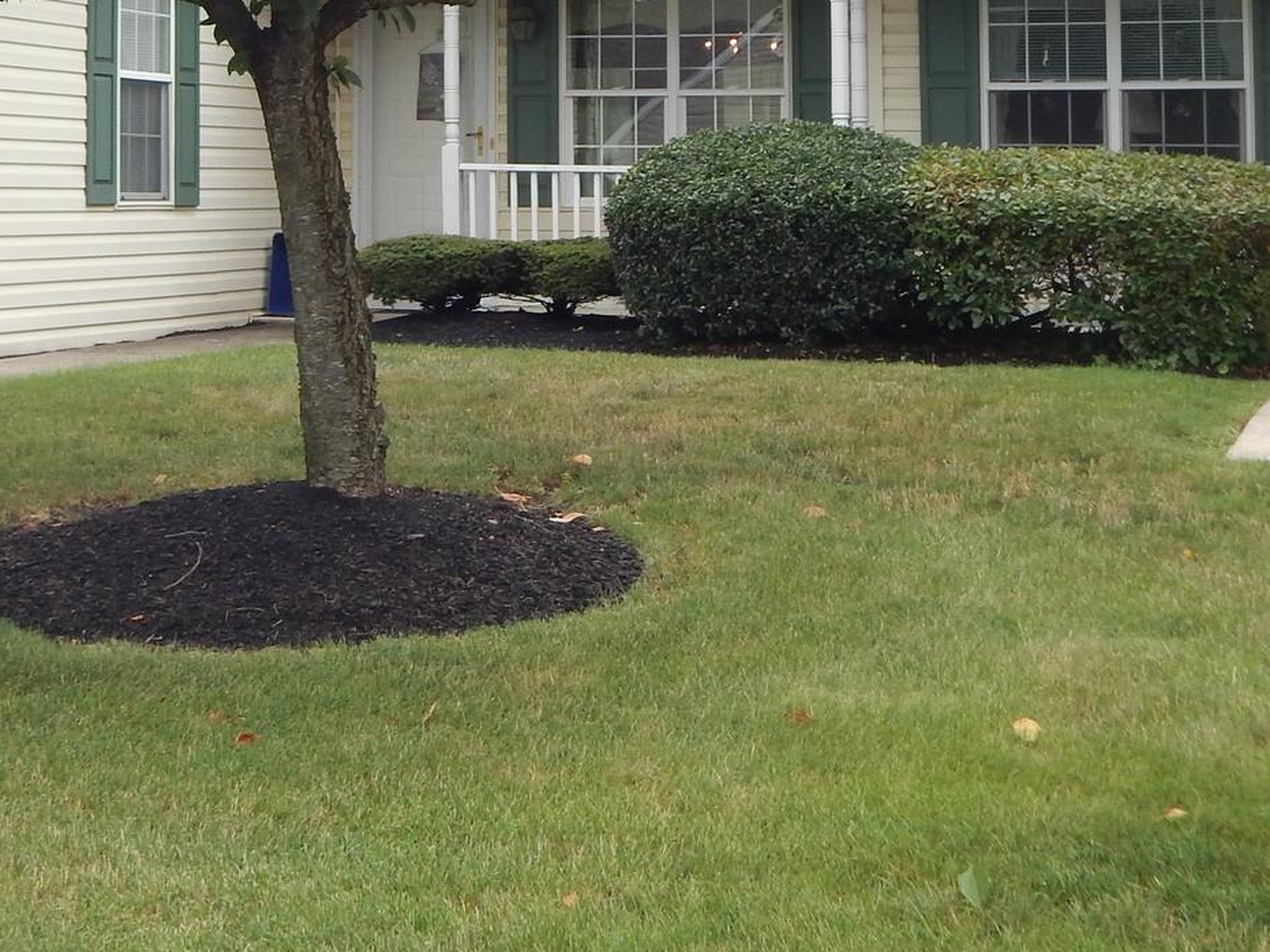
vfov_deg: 18.6
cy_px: -25
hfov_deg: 24.8
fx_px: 2825
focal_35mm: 77
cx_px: 202
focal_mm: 6.1
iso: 125
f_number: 3.3
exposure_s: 1/640
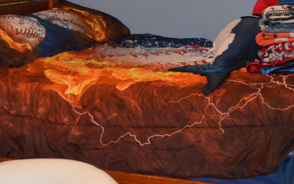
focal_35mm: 111
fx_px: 889
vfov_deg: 11.5
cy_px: -45
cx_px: 93
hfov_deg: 18.7
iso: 3200
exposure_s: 1/60
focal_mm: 26
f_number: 4.2
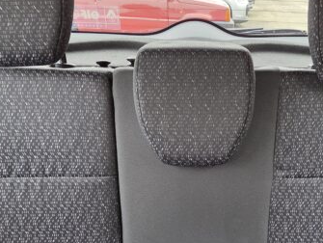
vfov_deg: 43.8
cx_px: 209
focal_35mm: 31
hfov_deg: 57.3
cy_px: 187
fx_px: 290
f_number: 2.2
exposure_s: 1/200
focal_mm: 2.2
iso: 500
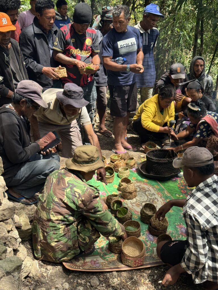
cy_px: 145
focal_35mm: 48
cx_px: 109
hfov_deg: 30.3
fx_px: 403
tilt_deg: -23.3
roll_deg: +2.6
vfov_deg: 39.7
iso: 64
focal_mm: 6.76
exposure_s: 1/707
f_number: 1.78
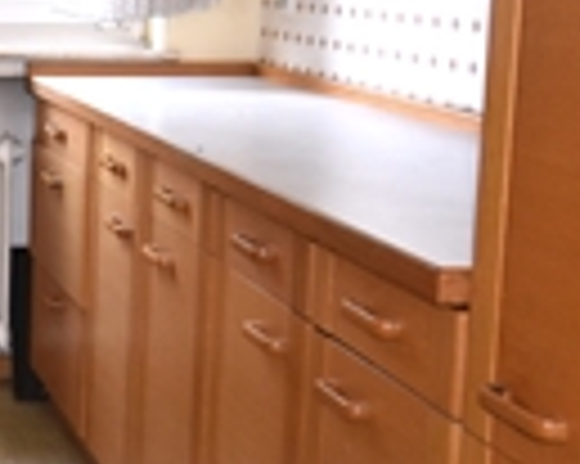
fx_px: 1372
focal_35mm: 80
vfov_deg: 19.1
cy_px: 135
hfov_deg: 20.9
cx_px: -245
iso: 800
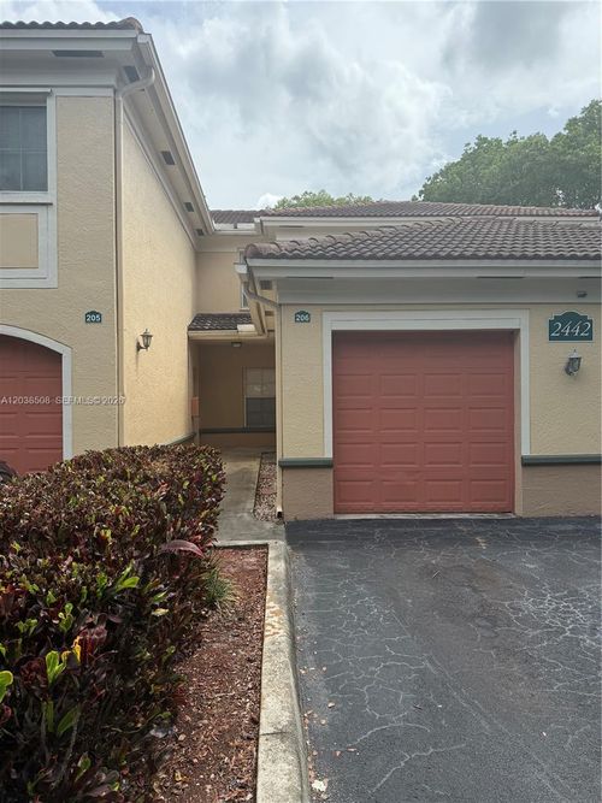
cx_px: 301
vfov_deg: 71.6
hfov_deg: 56.8
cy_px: 402
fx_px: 557
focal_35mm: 24
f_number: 1.78
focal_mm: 6.76
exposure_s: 1/4673
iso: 125
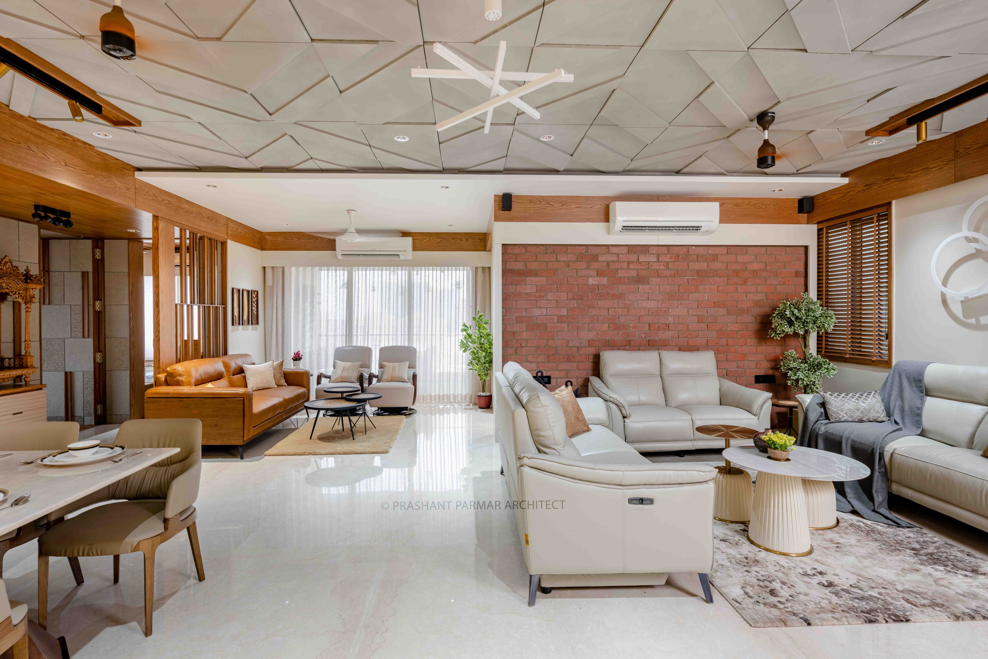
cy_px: 330
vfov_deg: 70.4
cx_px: 494
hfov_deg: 93.3
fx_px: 467
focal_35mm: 17
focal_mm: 17
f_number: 8
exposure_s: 1/13
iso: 100
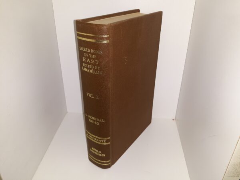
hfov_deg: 63.4
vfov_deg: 49.7
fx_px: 194
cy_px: 90
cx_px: 120
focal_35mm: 28
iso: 50
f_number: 1.7
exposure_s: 1/120
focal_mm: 3.7
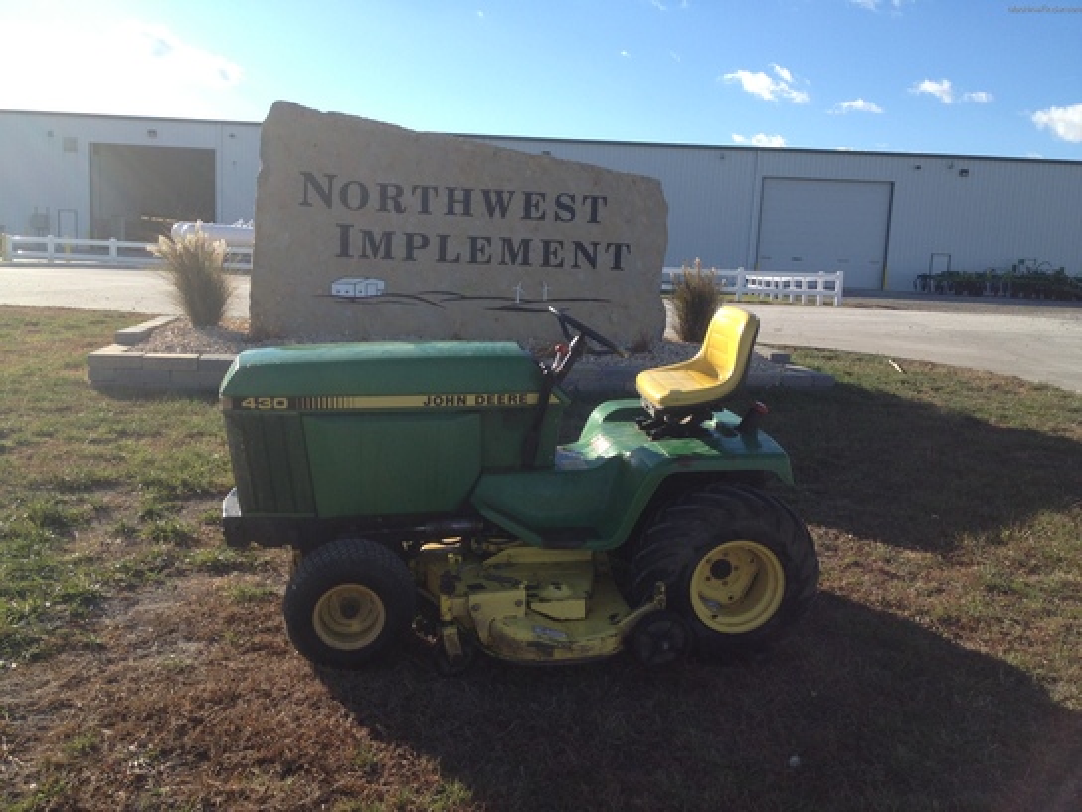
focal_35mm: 35
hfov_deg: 52.6
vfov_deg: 40.7
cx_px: 541
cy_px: 406
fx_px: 1094
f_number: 2.4
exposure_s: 1/1126
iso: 50
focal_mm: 4.28
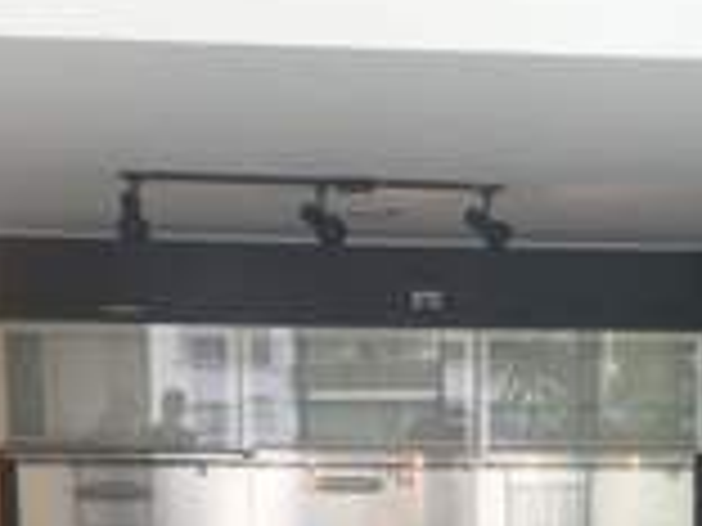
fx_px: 1805
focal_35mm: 89
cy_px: 634
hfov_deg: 21.5
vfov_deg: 15.9
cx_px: 639
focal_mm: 4.15
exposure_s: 1/60
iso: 25
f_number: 2.2
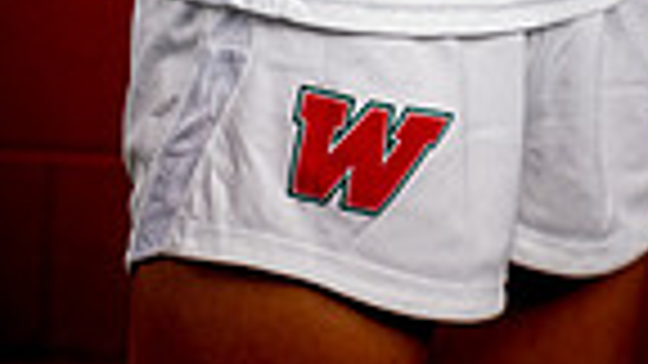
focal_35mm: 197
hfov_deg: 10.9
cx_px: 346
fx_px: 3385
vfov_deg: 5.9
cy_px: -566
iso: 100
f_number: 4
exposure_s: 1/800
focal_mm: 60
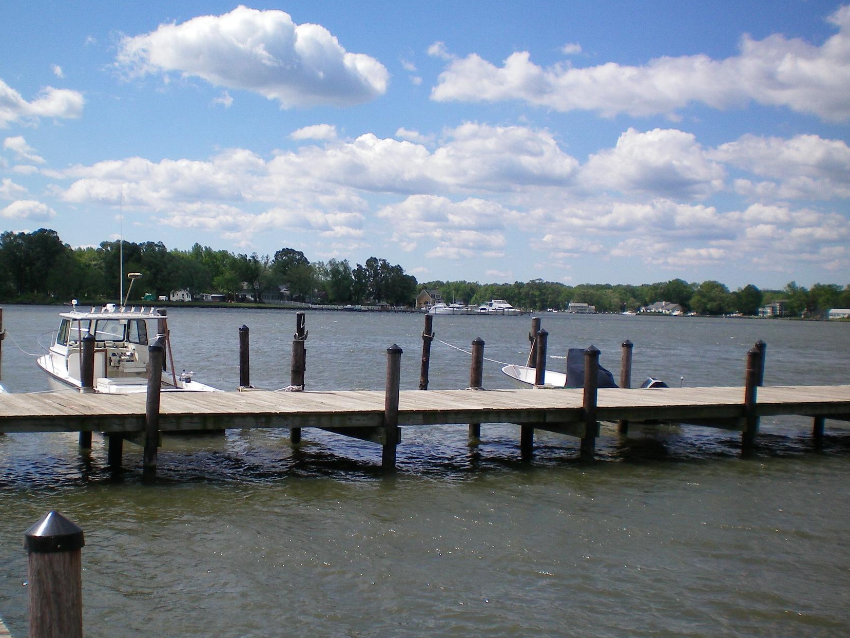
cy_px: 348
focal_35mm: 47
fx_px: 1154
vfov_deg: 30.9
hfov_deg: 40.2
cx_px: 325
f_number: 4.6
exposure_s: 1/800
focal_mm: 6.3
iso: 64
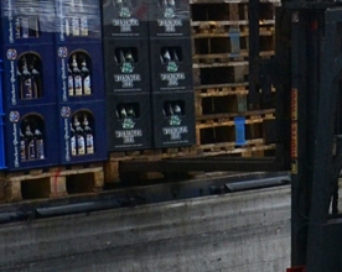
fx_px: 1486
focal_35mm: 147
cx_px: 238
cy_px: 36
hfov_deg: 13.1
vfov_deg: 10.4
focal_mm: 24
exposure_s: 1/100
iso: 400
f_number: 9
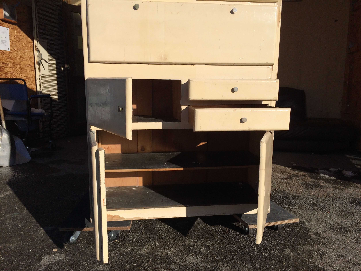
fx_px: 302
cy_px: 136
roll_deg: +0.4
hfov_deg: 61.7
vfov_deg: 48.2
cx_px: 180
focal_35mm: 29
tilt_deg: -7.7
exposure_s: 1/5128
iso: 40
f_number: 2.2
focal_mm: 4.15
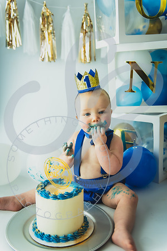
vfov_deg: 53.1
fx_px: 250
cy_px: 126
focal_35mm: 36
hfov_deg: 36.9
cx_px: 84
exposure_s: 1/125
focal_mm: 36
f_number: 2.8
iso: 200
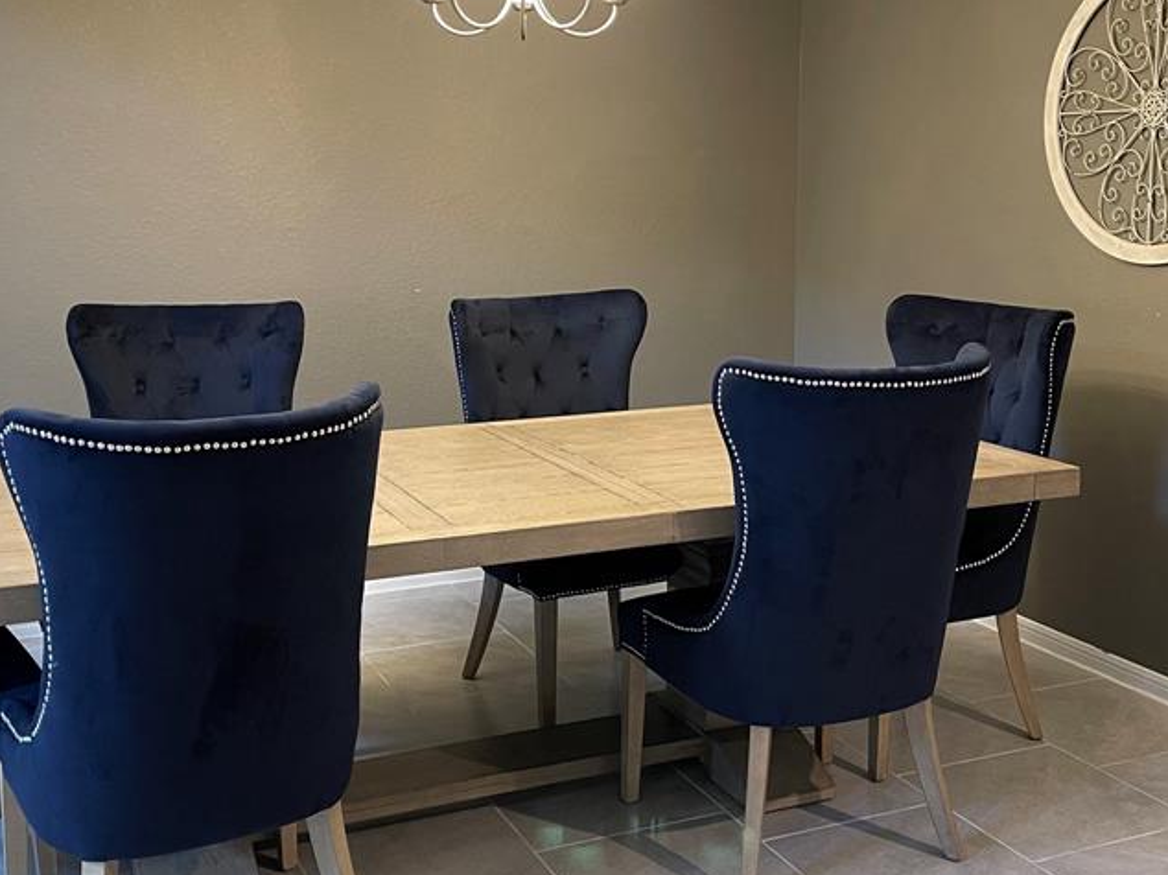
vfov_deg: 34.3
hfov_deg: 44.8
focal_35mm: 42
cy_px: 381
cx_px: 586
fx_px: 1417
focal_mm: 5.1
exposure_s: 1/60
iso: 400
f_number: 1.6
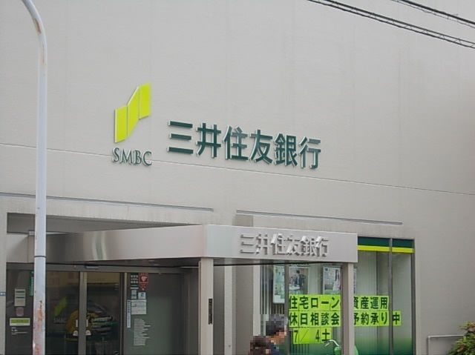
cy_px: 178
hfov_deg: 20.5
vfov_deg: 15.4
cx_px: 238
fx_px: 1316
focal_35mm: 96
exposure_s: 1/100
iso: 80
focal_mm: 13.6
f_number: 5.3
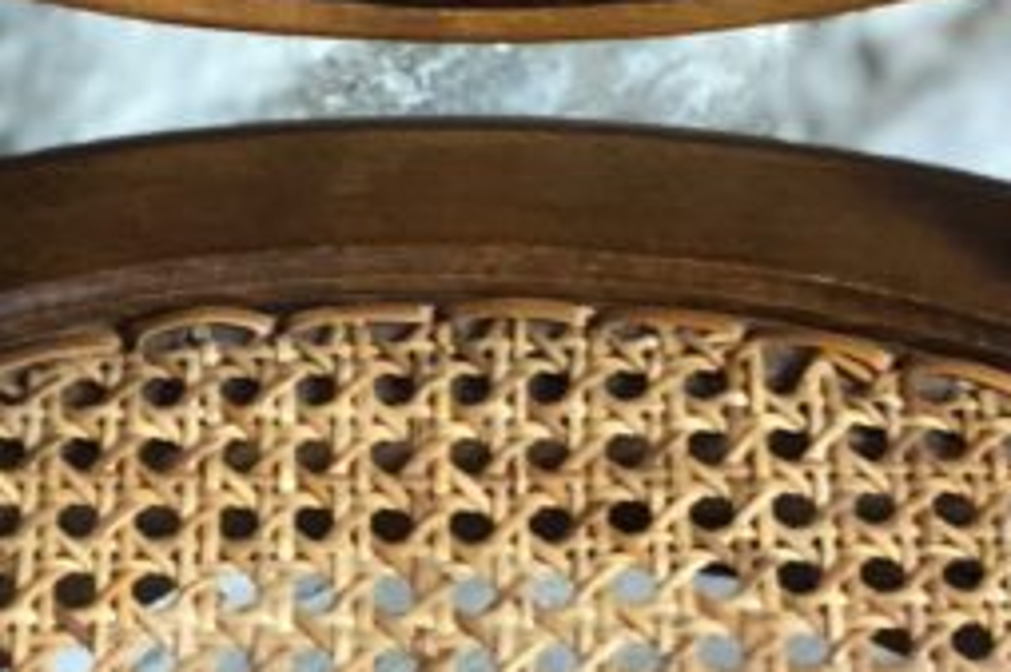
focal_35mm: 218
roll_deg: +0.8
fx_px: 6118
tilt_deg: -32.3
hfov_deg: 9.4
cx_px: 502
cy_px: -1034
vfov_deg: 6.0
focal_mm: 6
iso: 160
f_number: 2.4
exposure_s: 1/11
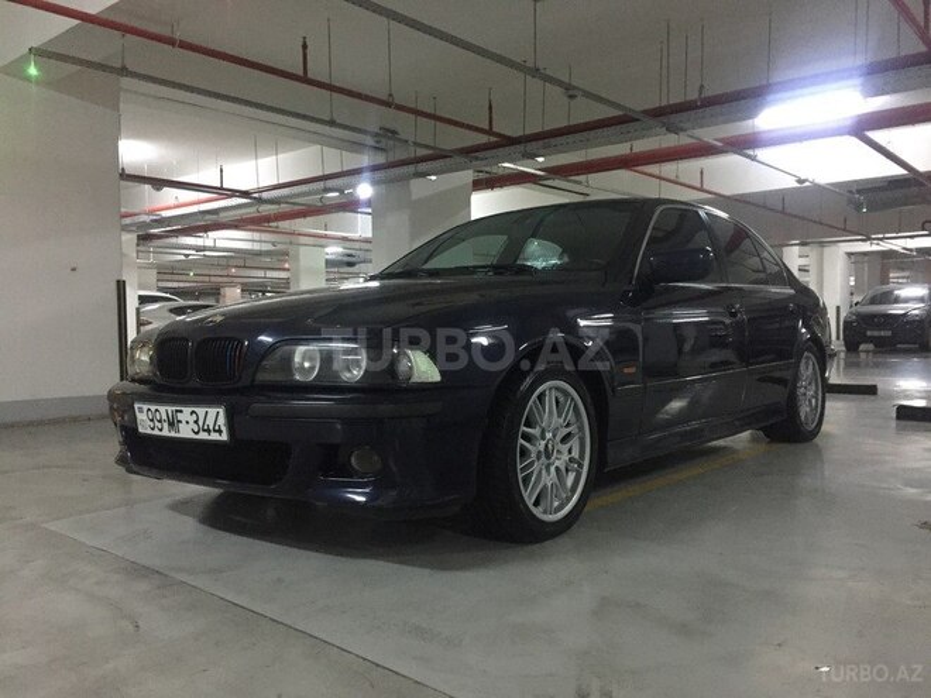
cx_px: 466
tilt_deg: -2.2
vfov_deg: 48.2
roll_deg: +0.6
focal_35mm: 29
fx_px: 780
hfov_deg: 61.7
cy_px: 349
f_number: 2.2
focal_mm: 4.15
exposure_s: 1/17
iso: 500
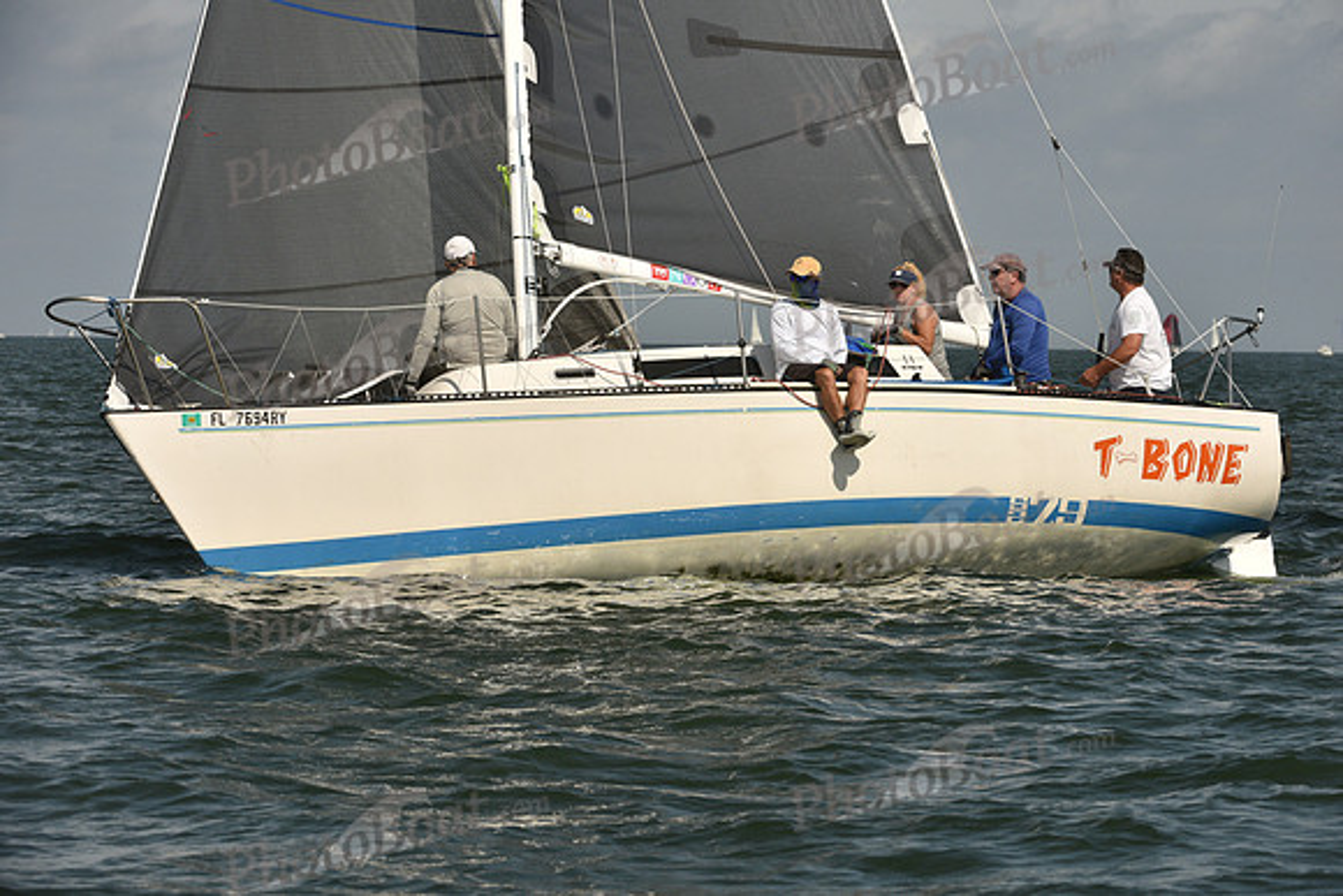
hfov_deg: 10.3
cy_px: 448
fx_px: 7463
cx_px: 672
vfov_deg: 6.9
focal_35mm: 200
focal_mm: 200
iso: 400
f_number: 10
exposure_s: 1/1250
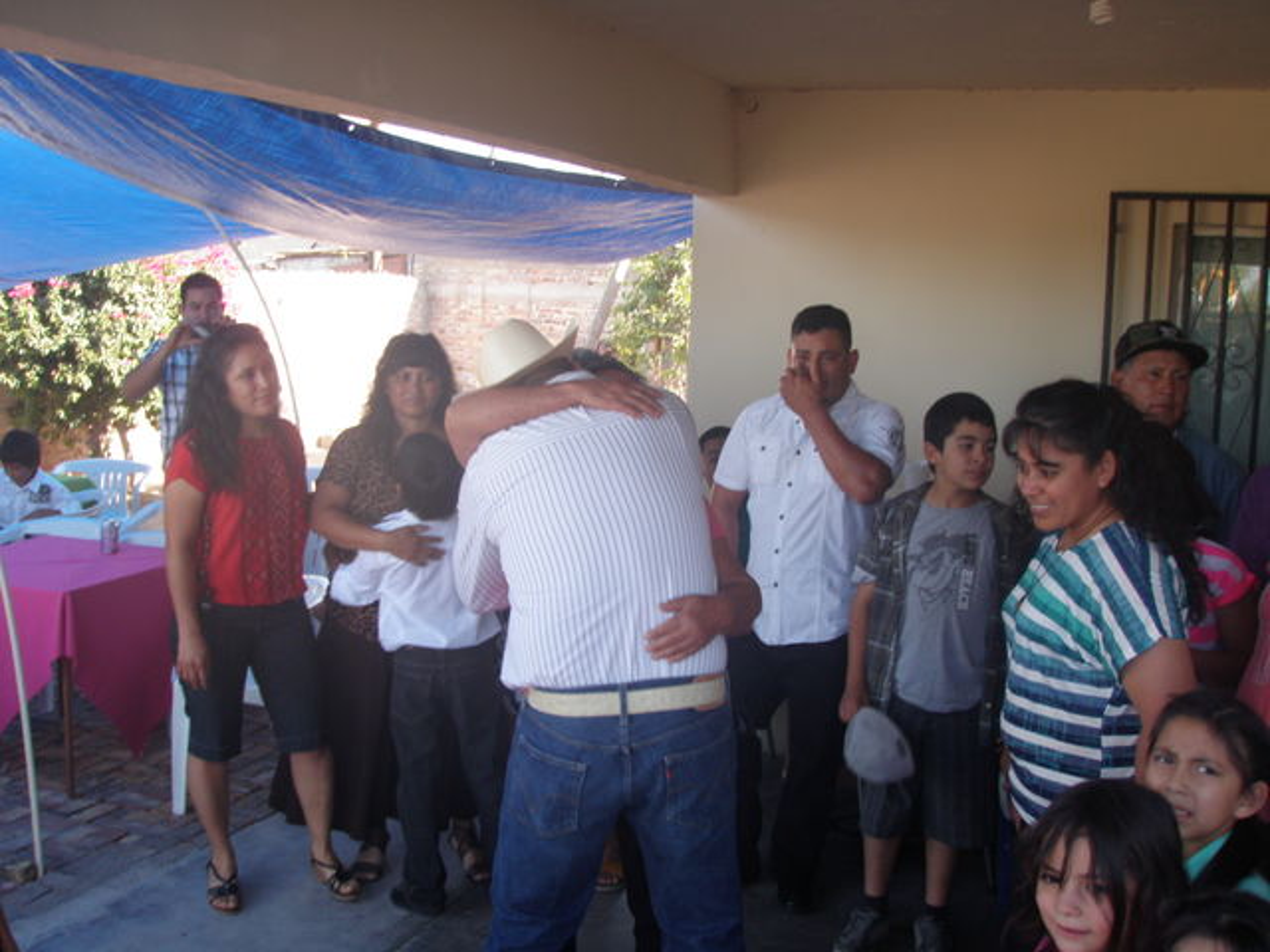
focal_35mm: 38
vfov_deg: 37.7
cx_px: 635
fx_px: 1394
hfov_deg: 49.0
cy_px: 476
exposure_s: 1/80
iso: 80
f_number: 3.5
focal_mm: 6.7
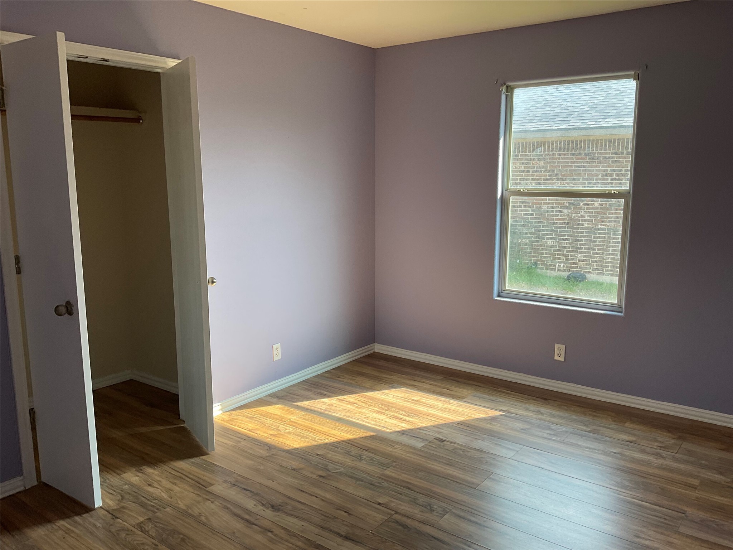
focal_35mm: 29
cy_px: 275
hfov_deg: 61.7
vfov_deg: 48.2
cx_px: 366
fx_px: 614
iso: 25
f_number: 1.8
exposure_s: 1/122
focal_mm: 3
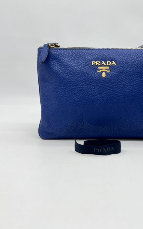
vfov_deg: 52.5
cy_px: 95
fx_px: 231
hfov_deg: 33.7
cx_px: 108
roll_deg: -0.6
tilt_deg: -6.9
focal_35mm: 37
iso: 40
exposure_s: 1/166
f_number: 1.5
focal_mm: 5.7
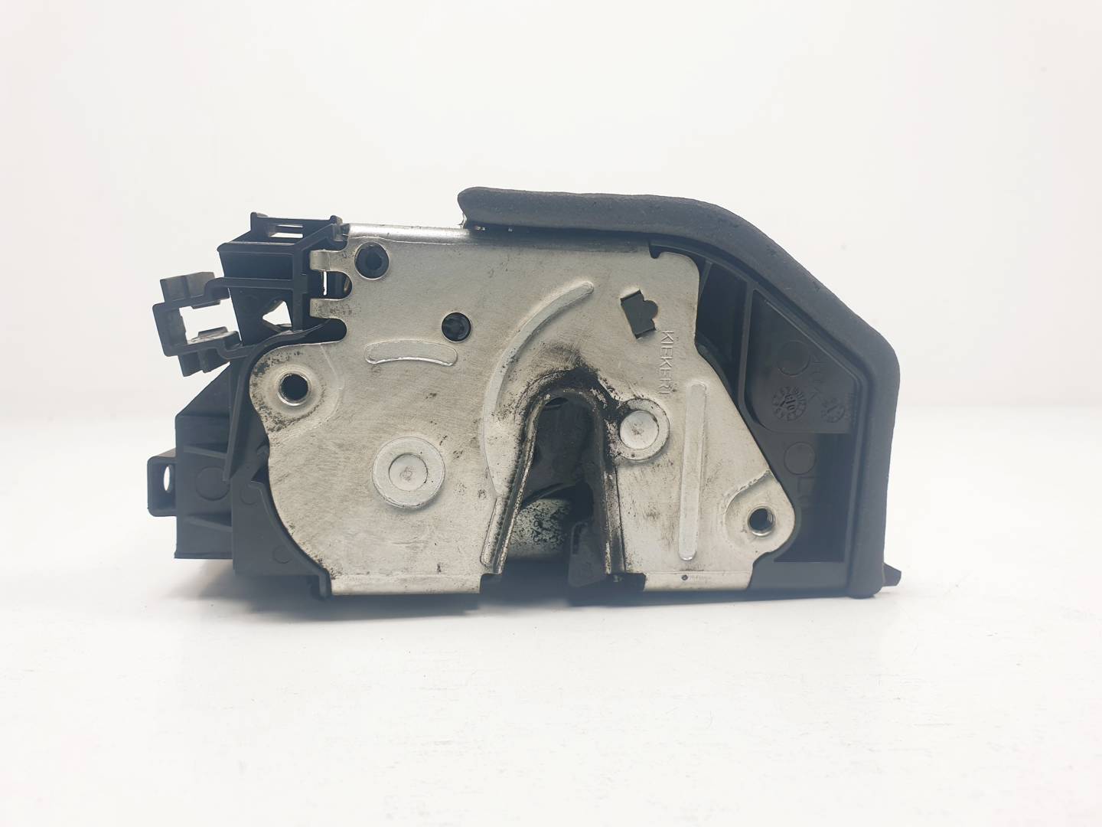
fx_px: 828
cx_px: 551
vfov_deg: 53.1
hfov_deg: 67.3
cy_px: 414
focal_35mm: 26
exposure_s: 1/225
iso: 50
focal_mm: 4.3
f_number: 2.4
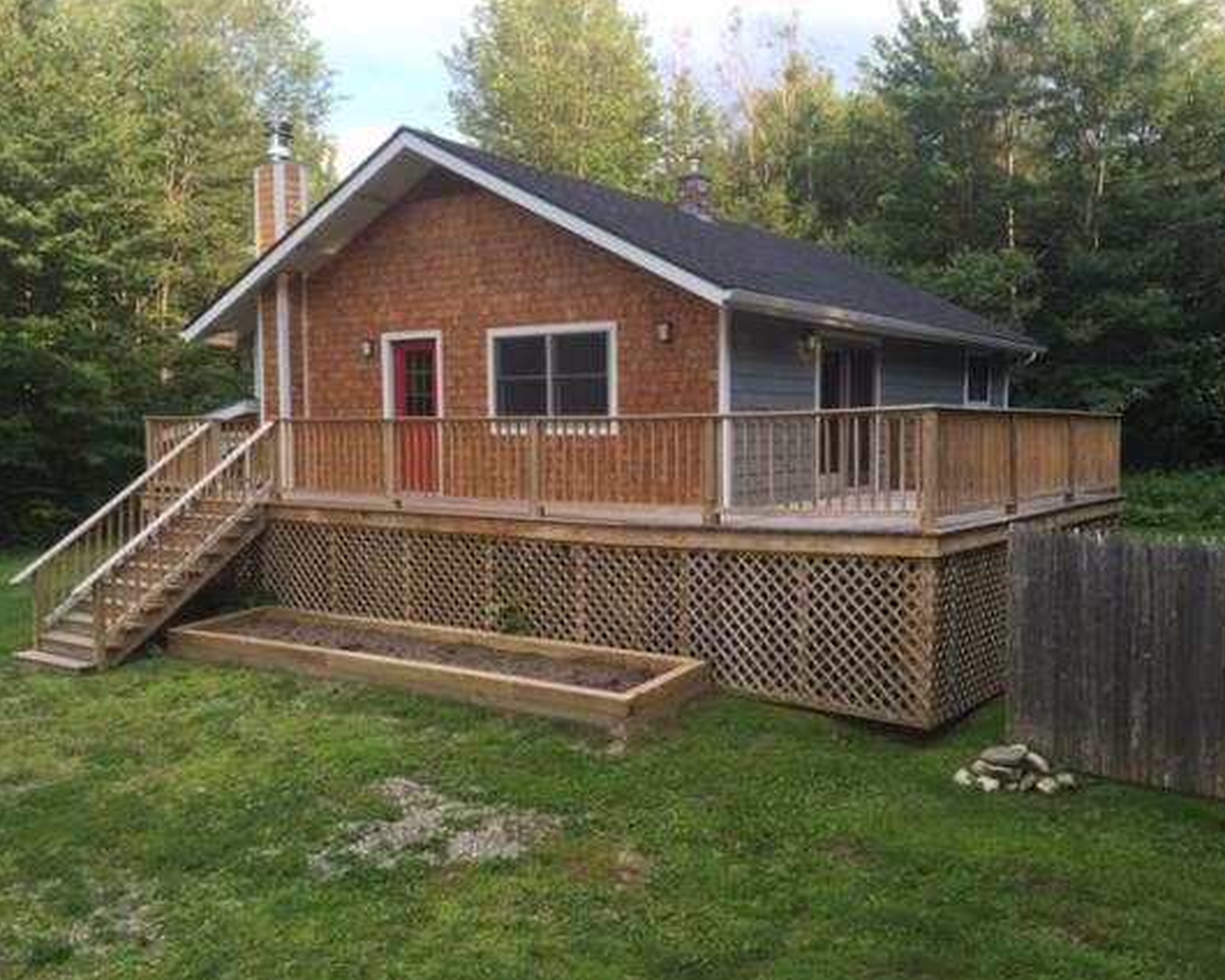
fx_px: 1124
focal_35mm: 31
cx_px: 631
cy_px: 483
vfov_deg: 47.1
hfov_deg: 57.2
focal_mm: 4.15
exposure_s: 1/380
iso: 32
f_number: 2.2
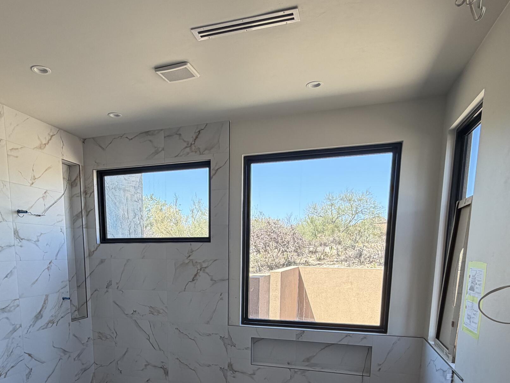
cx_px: 206
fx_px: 383
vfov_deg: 49.5
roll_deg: +1.0
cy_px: 314
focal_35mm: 26
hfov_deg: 66.7
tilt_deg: -9.3
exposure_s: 1/121
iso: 64
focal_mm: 2.22
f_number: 2.2
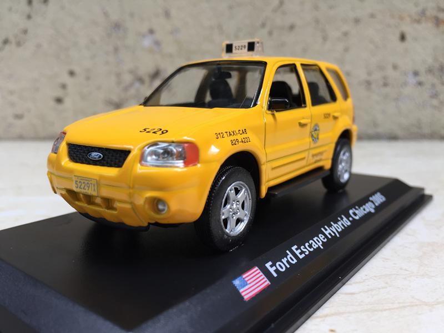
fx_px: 372
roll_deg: -1.8
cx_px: 222
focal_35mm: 29
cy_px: 166
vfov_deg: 48.2
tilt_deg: -10.6
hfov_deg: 61.7
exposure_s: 1/50
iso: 32
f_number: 2.2
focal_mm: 4.15
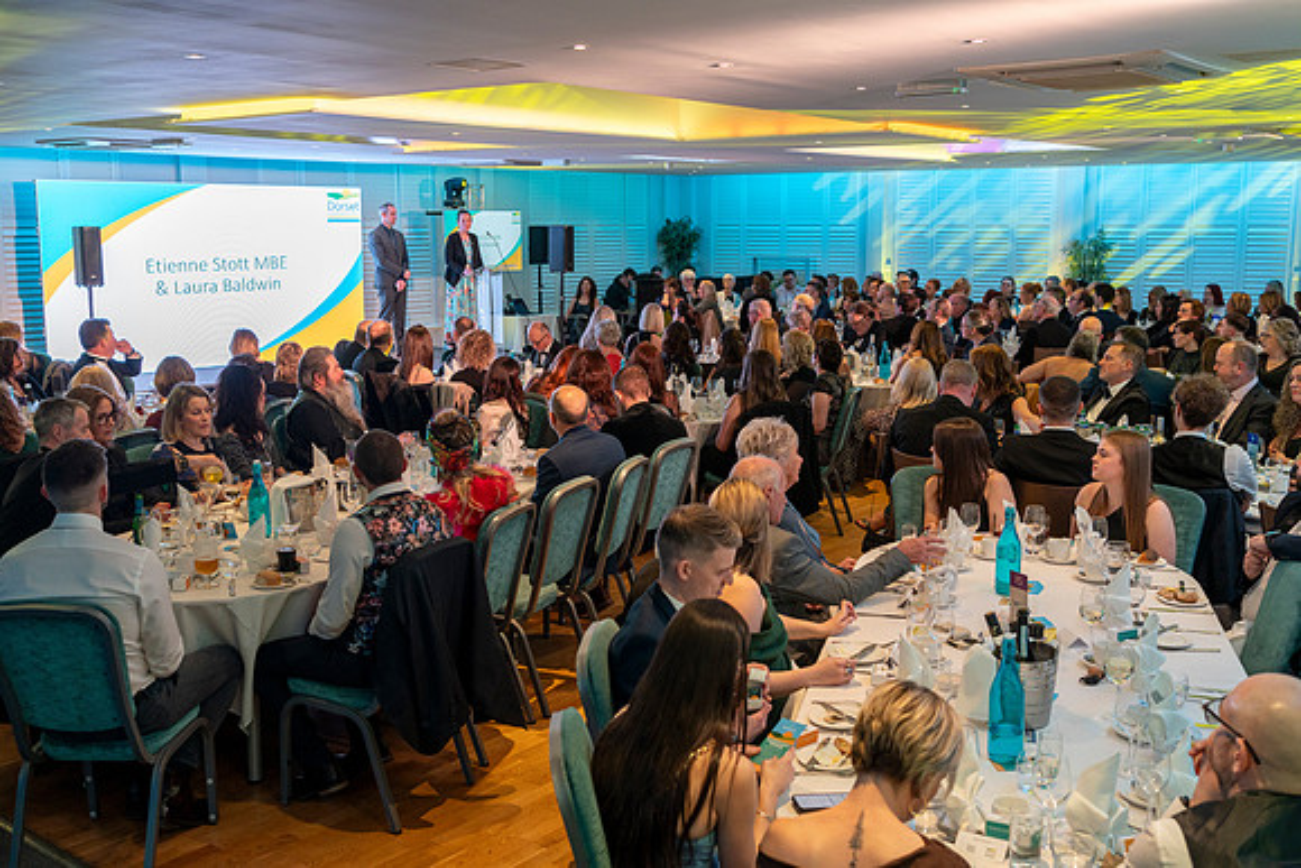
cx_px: 650
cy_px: 434
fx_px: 1265
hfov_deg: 54.4
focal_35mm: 35
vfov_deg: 37.9
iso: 800
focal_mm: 35
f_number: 4.5
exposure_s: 1/60
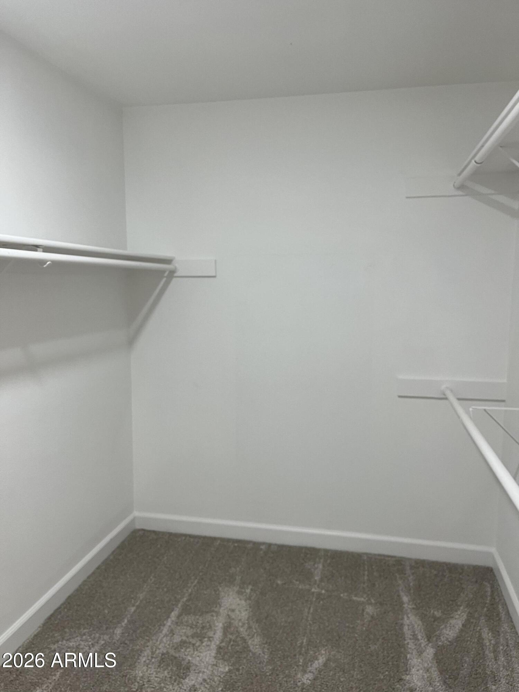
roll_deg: -0.1
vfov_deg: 67.3
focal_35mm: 26
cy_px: 346
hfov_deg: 53.1
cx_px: 260
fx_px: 520
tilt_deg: -7.6
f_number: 1.6
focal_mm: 5.1
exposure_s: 1/60
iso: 80
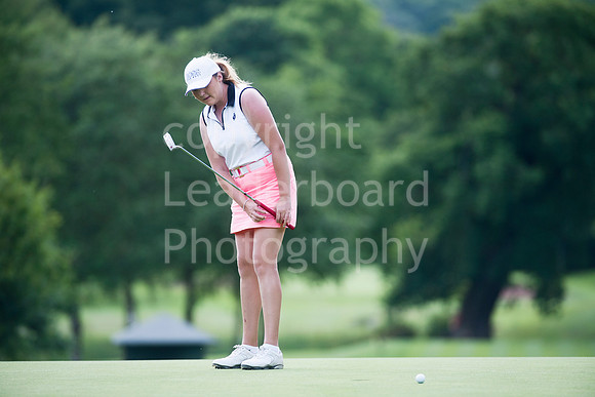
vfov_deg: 4.6
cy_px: 198
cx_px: 298
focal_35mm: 300
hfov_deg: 6.9
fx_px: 4959
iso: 400
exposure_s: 1/1250
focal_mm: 300
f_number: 4.5
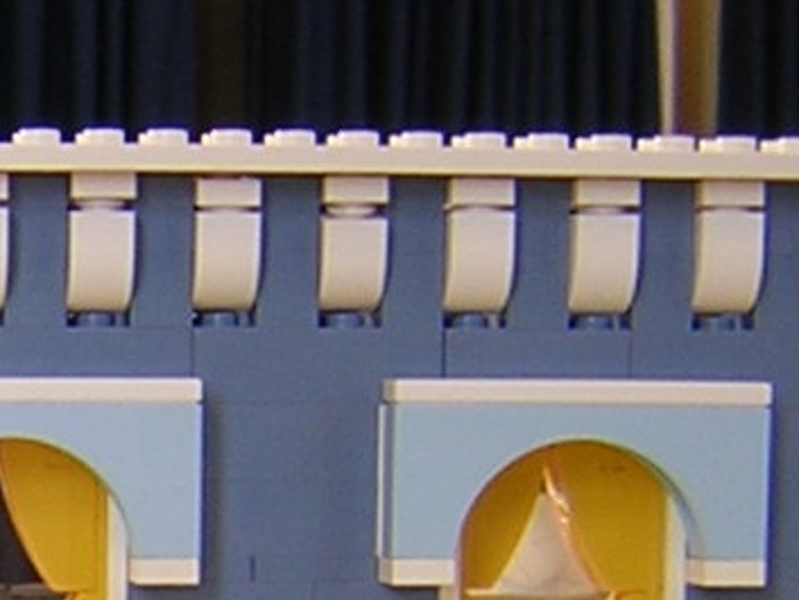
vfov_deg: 8.9
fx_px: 3764
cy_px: 899
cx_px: -326
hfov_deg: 11.7
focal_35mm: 163
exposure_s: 1/29.8
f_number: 2.6
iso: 100
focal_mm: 4.7
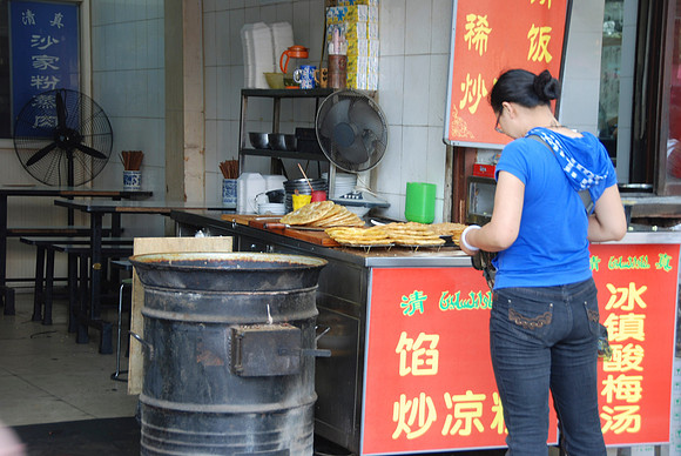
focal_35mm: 82
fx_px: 1562
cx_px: 340
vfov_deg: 16.6
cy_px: 228
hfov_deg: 24.6
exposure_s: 1/15
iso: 200
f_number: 4.8
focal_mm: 55
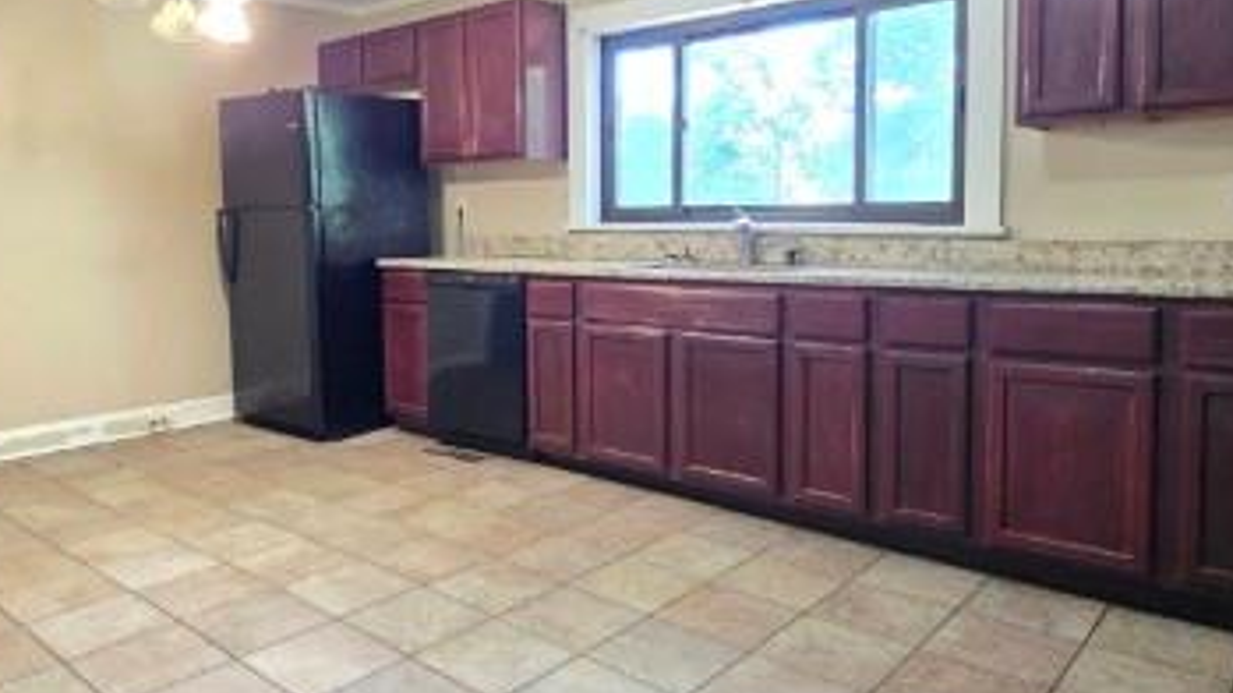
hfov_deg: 71.4
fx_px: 850
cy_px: 283
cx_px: 512
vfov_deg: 44.1
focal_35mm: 26
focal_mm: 2.2
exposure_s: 1/60
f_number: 1.9
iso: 1000
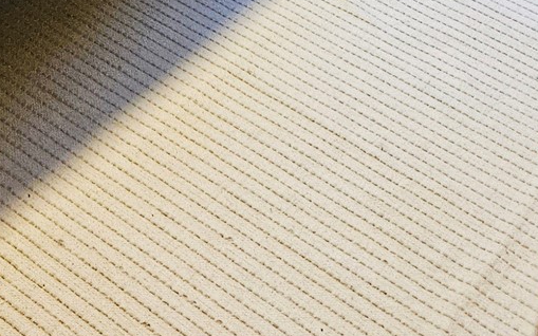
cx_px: -94
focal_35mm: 98
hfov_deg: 20.0
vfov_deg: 11.0
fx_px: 1437
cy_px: -496
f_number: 1.8
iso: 1000
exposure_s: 1/120
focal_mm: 5.4
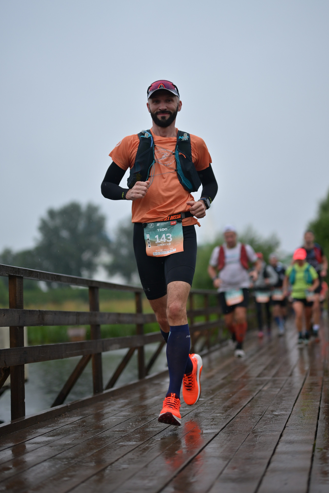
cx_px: 171
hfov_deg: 25.5
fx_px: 726
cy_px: 233
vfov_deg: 37.5
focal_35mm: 53
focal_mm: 50
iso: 250
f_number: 1.2
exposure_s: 1/1000
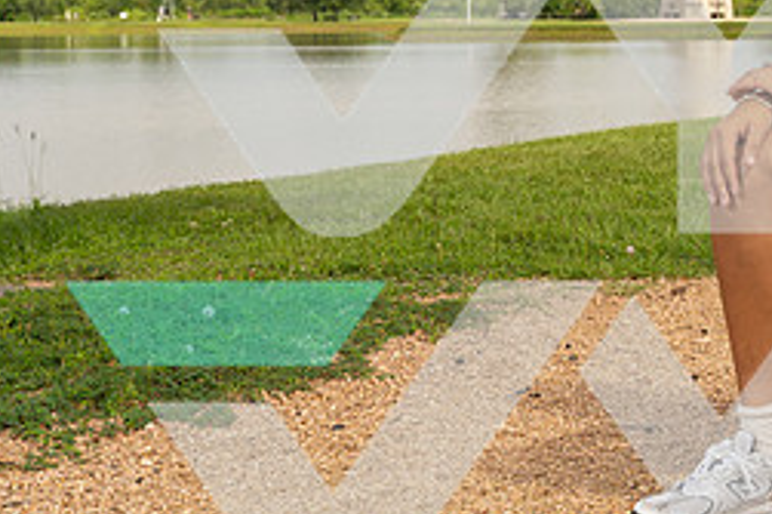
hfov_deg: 23.5
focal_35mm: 81
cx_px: 858
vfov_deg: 16.7
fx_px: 1736
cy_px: 72
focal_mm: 35
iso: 100
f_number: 8
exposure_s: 1/250
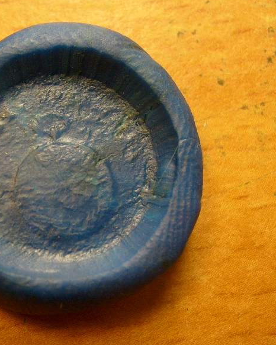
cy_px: 180
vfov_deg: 31.5
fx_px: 613
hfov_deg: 24.7
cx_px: 30
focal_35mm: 60
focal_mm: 5.8
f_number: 2.8
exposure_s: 1/125
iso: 80
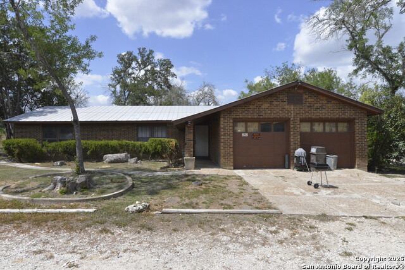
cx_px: 202
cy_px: 135
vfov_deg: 57.3
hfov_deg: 78.6
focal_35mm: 22
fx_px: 248
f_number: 11
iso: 6400
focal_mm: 22
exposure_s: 1/8000
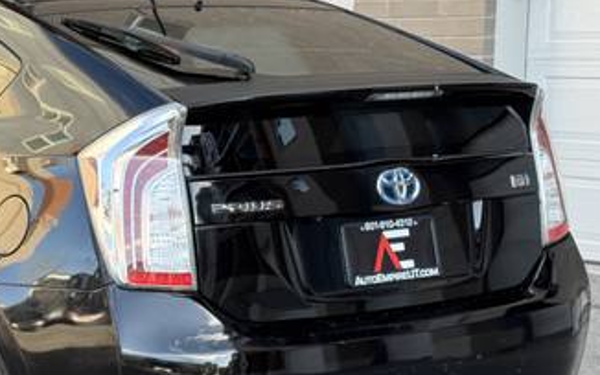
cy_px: 248
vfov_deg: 13.1
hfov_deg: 20.5
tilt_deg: -3.1
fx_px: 1636
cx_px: 109
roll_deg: +1.1
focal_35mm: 100
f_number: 1.78
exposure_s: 1/364
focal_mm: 6.76
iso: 64
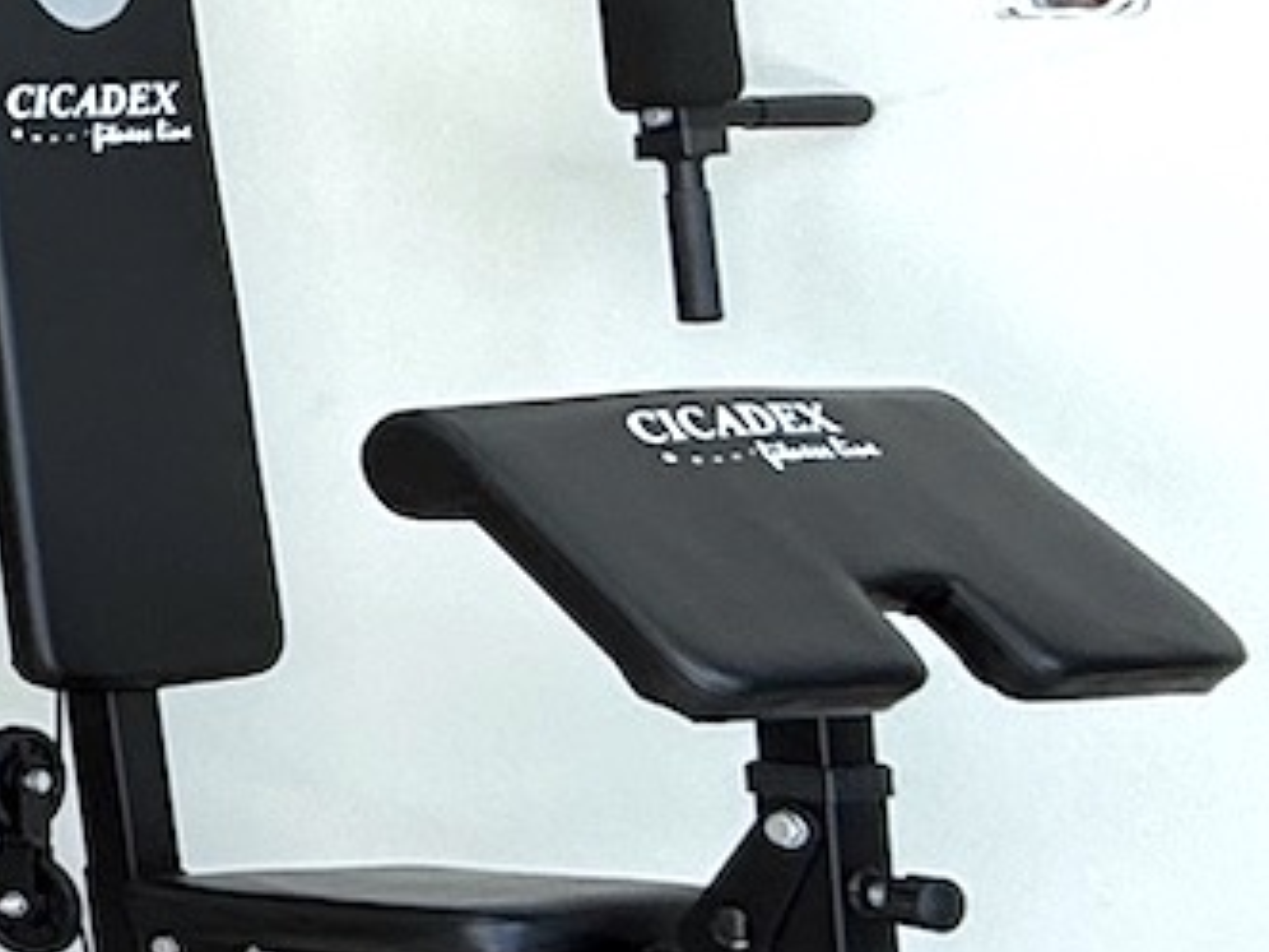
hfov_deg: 14.2
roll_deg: -0.3
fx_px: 2969
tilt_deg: -4.4
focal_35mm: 81
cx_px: -1907
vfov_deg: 18.1
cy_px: 298
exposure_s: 1/130
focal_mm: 2.22
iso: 50
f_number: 2.2
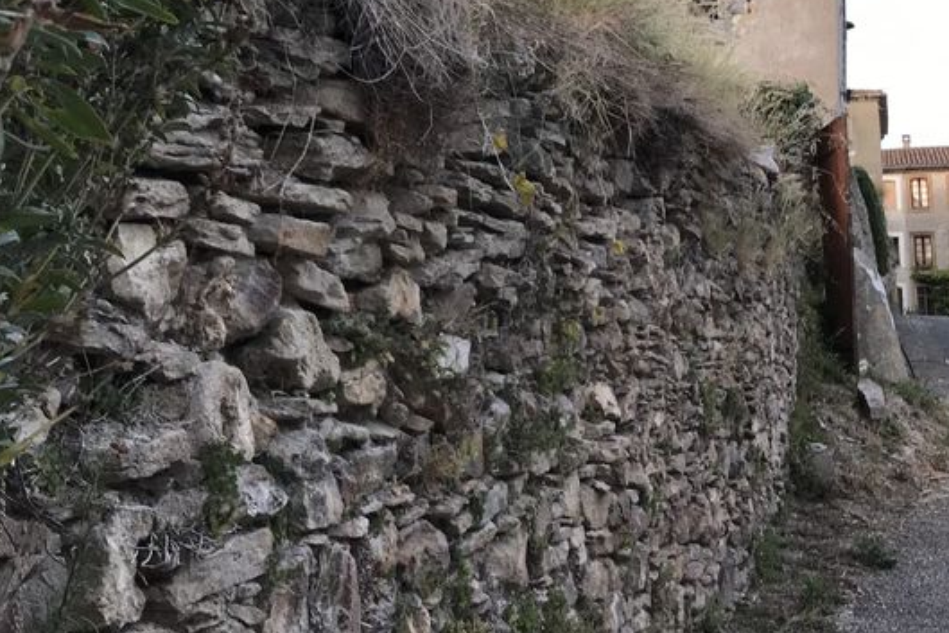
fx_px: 1450
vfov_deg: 24.0
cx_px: 520
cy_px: 68
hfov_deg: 36.2
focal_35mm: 55
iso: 40
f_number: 1.8
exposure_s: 1/100
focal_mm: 3.99
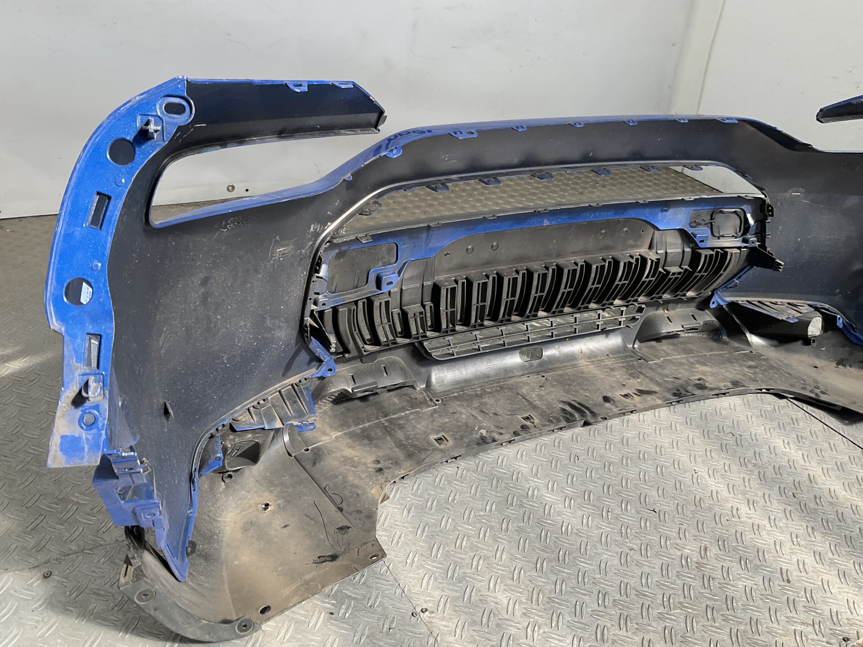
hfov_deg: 58.4
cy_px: 343
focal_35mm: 31
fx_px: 773
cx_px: 432
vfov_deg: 45.4
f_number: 1.8
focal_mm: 3
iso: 16
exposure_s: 1/310
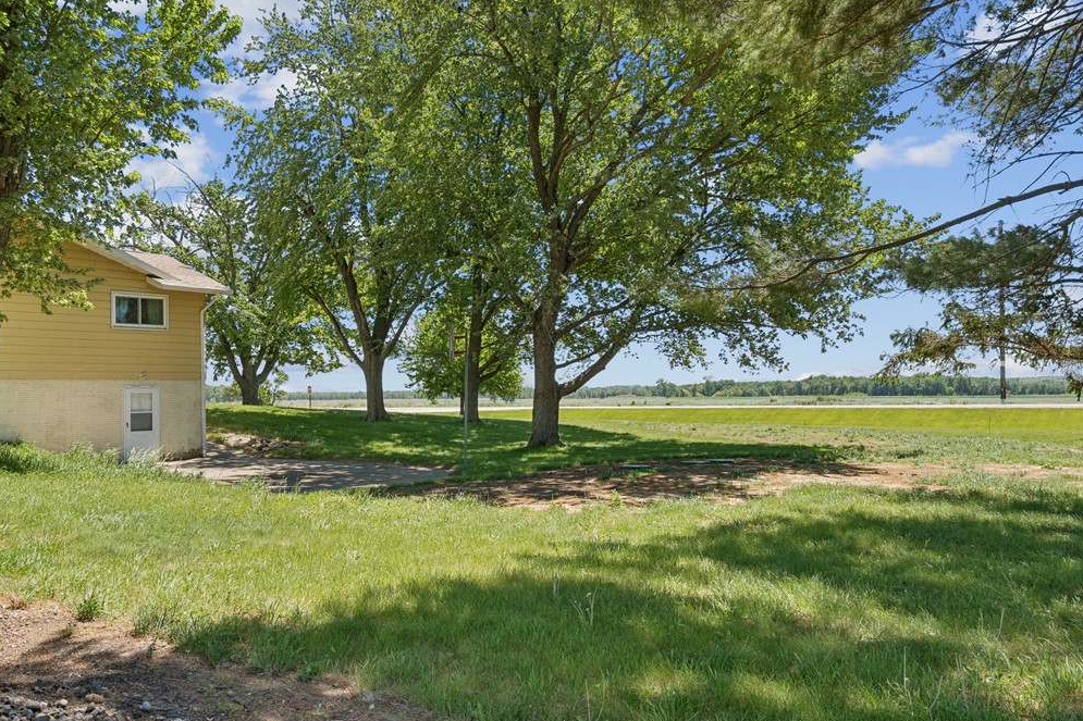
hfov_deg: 63.4
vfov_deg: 44.8
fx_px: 872
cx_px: 463
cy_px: 413
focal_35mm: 29
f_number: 9
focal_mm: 17
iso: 400
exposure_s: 1/320
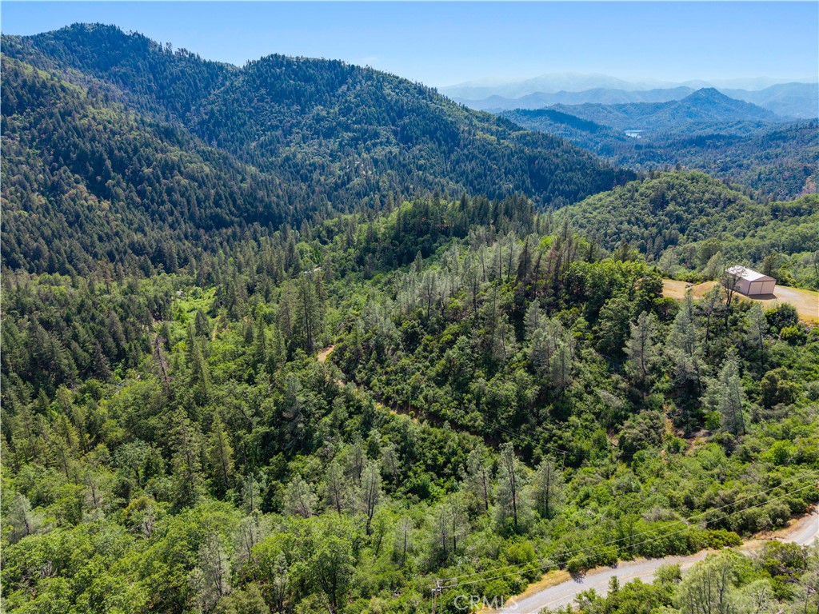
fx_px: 568
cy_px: 307
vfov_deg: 56.8
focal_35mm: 24
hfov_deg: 71.6
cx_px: 410
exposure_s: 1/1500
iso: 100
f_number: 1.8
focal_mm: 8.67
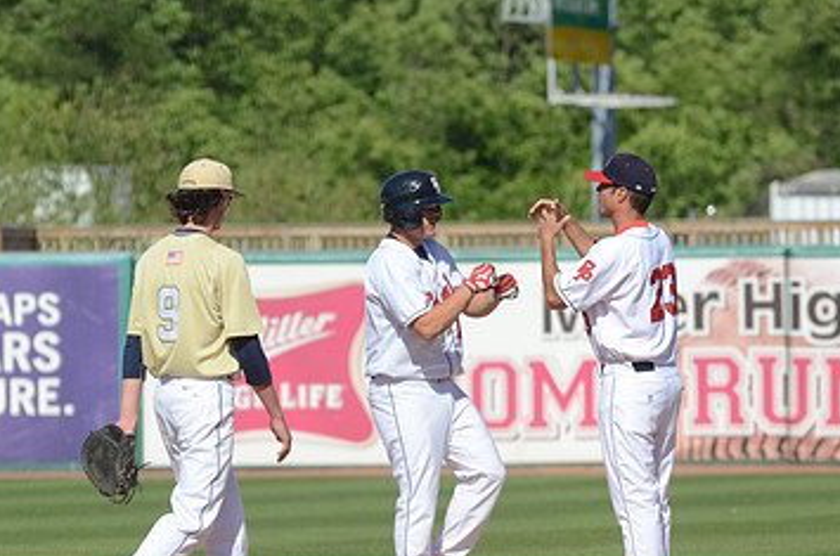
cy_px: 393
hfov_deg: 4.2
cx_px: 551
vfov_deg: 2.8
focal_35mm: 490
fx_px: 11408
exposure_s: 1/8000
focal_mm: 200
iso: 1000
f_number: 5.3
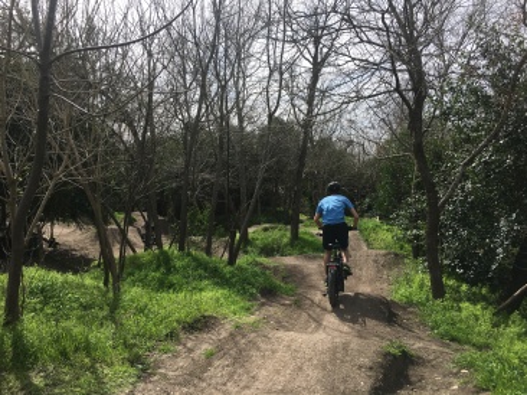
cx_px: 264
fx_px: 441
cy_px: 198
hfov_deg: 61.7
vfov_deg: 48.2
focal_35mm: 29
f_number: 2.2
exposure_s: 1/1099
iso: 25
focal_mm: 4.15
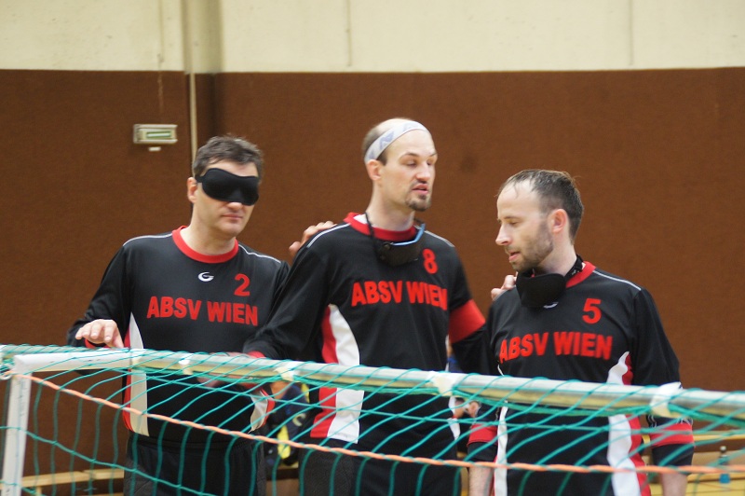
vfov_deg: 10.1
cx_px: 372
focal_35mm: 135
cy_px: 248
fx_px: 2791
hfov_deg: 15.2
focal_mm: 90
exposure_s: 1/20
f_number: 5.6
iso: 1600
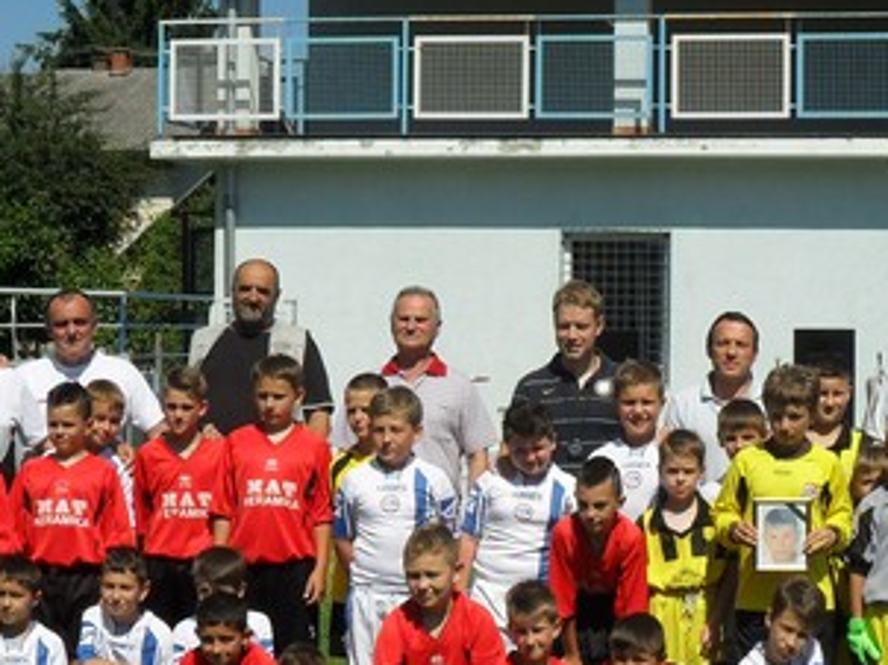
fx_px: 2615
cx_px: 559
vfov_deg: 14.5
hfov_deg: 19.2
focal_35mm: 102
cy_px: 358
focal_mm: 7.8
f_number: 11.3
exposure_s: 1/250
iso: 100
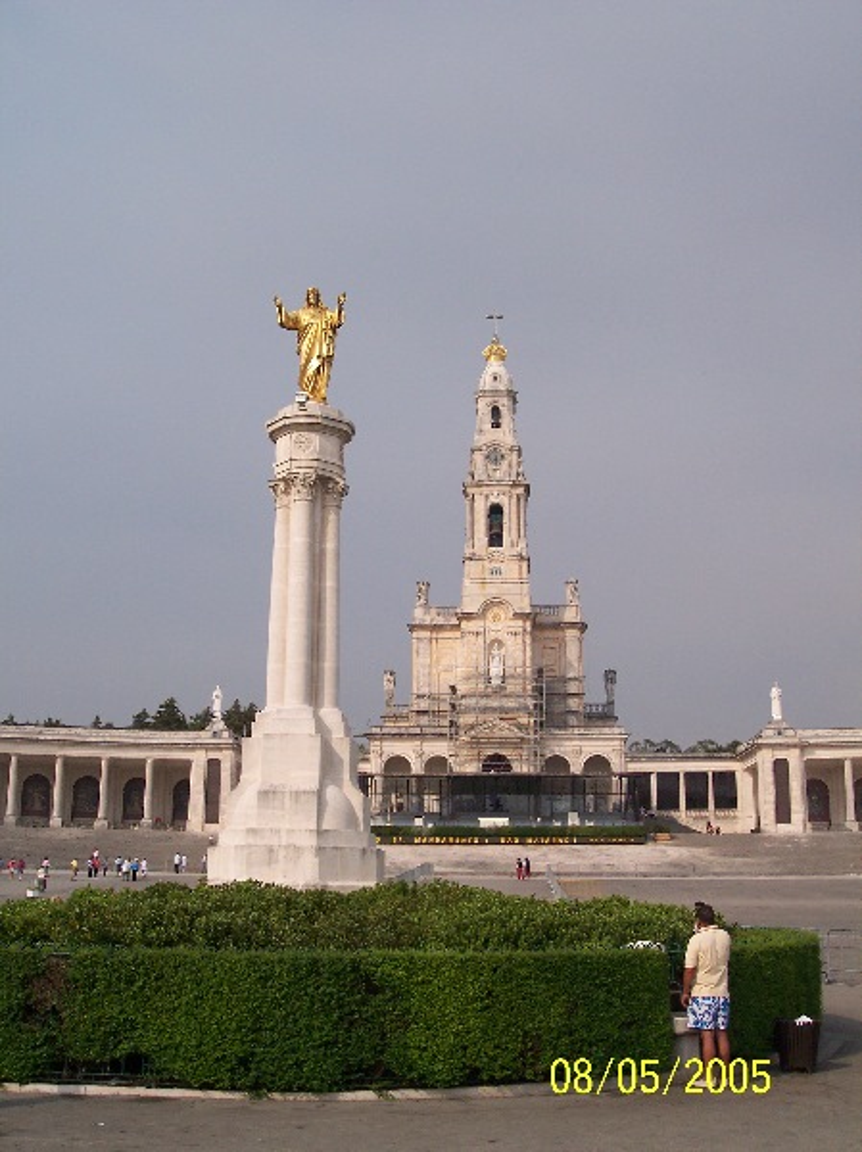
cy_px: 576
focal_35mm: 38
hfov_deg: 37.7
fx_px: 1263
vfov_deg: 49.0
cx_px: 431
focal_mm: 8
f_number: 4.8
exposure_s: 1/1000
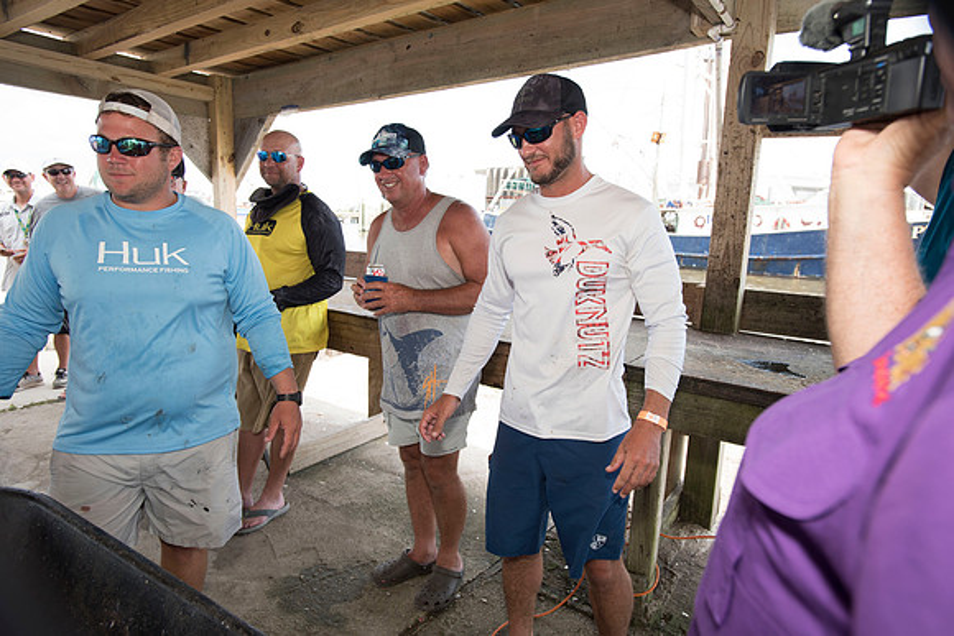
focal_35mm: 22
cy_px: 318
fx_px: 583
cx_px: 477
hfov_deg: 78.6
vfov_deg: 57.3
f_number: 5
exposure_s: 1/160
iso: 250
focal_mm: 22
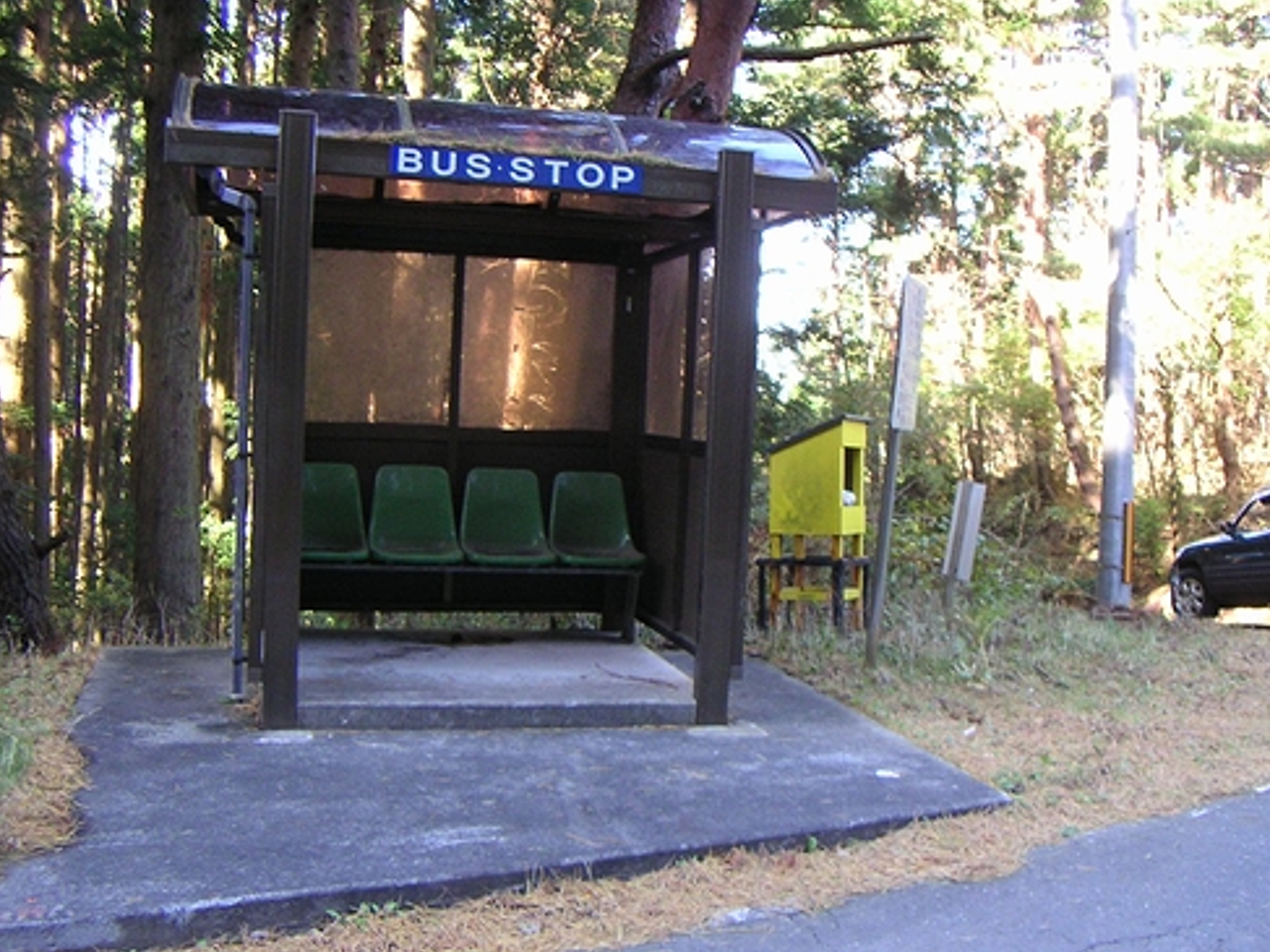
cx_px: 649
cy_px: 473
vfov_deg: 37.7
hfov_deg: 49.0
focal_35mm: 38
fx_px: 1394
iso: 125
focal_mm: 4.8
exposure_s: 1/45
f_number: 2.8
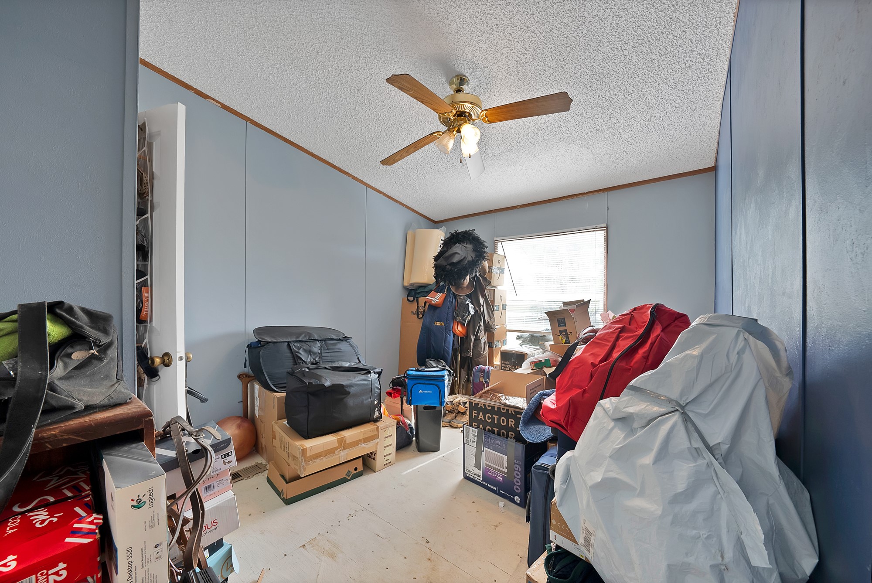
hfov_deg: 112.6
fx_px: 291
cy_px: 292
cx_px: 436
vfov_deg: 90.1
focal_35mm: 12
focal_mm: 12
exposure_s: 1/5
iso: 640
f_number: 10
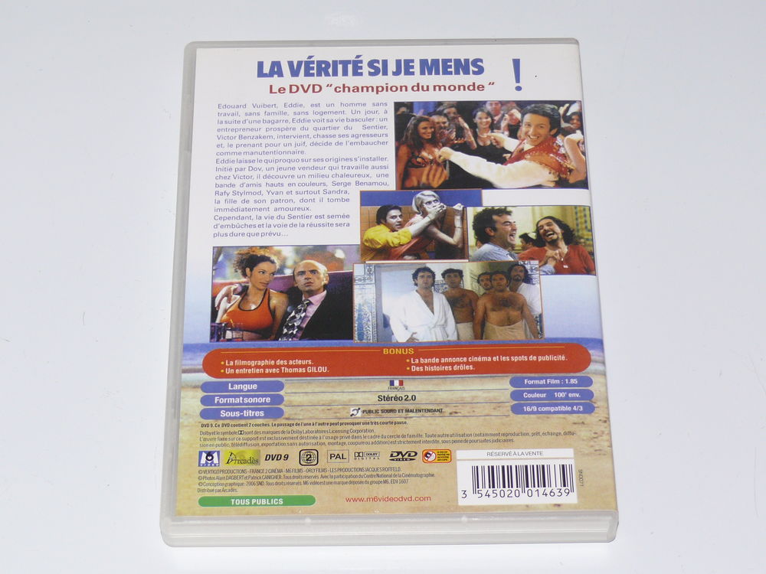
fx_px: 2301
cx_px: 383
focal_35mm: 104
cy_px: 287
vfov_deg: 14.2
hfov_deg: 18.9
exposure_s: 1/30
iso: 100
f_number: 3.2
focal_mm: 15.4
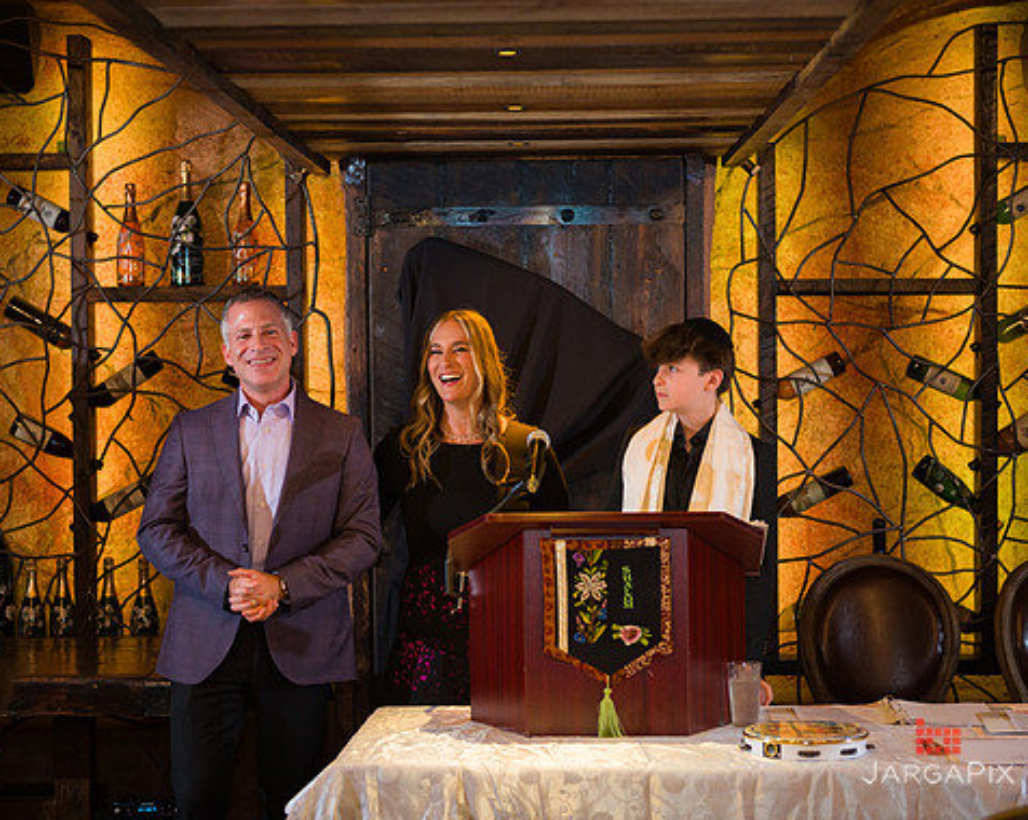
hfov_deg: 22.7
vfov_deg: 18.3
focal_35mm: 84
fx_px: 2554
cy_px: 407
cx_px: 444
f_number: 4
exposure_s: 1/200
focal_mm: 70
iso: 1250
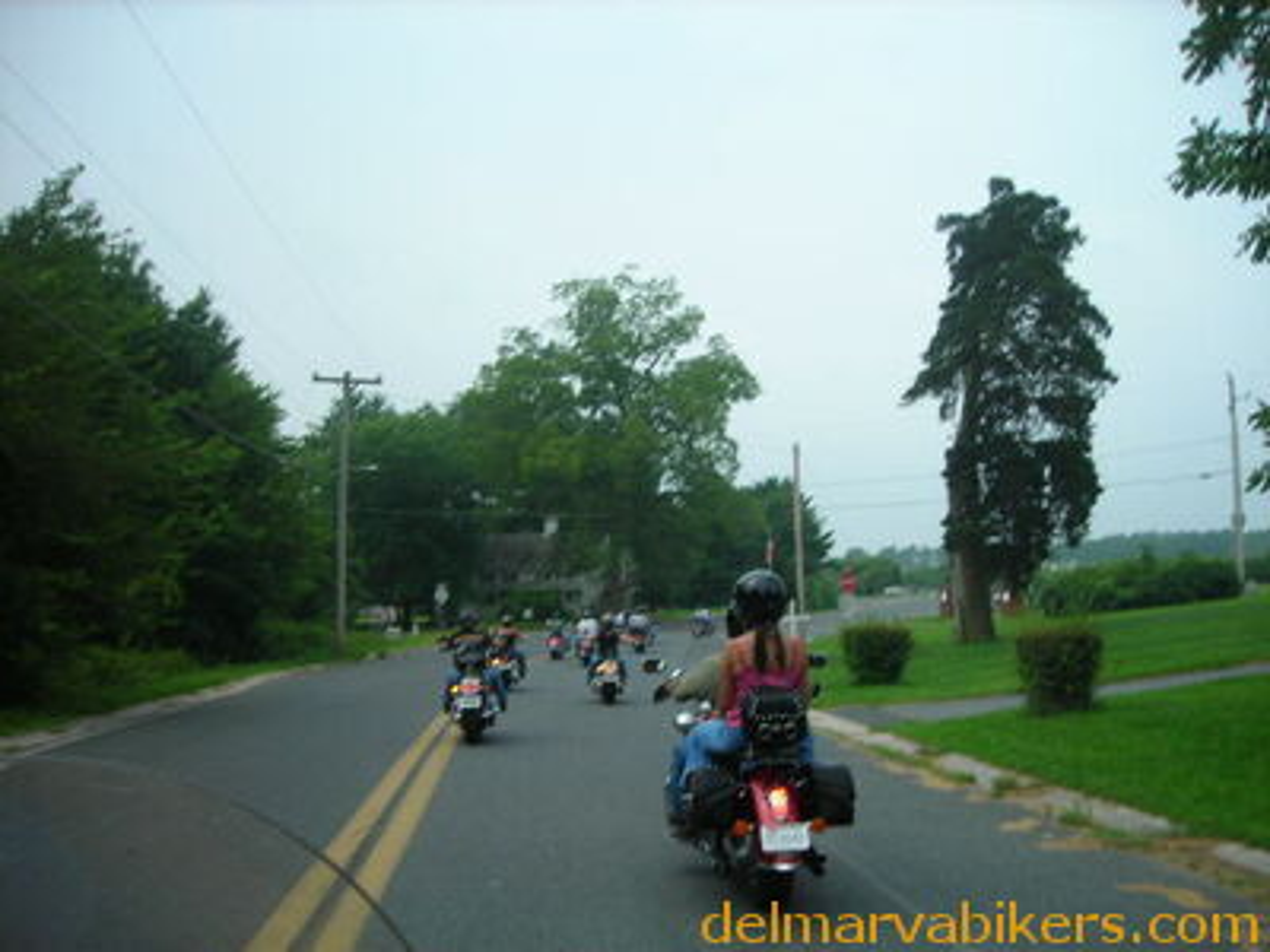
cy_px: 476
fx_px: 1394
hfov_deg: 49.0
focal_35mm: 38
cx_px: 635
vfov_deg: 37.7
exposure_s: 1/164
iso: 50
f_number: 6.4
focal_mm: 6.3
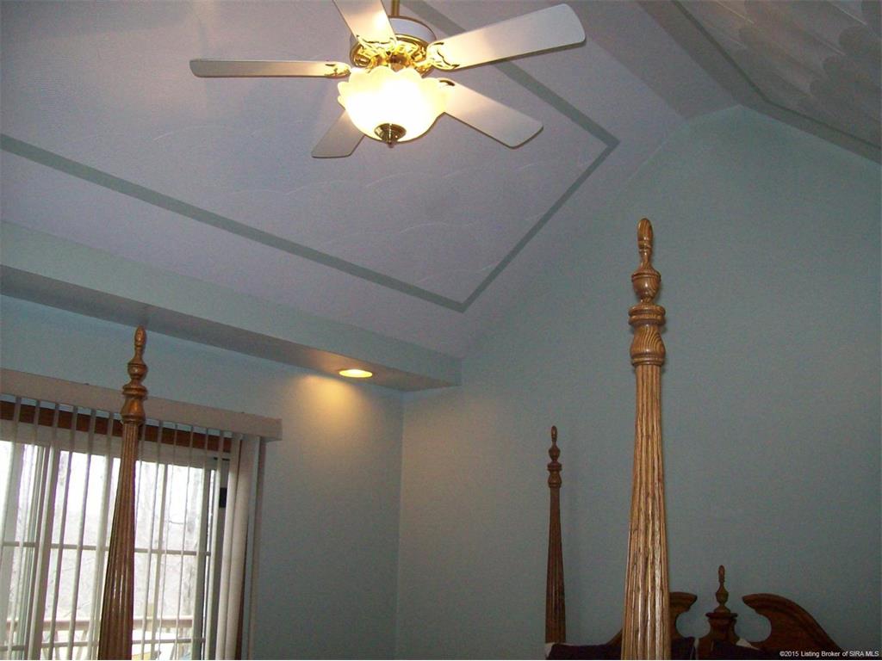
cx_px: 441
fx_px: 917
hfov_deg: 51.4
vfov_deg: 39.7
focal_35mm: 36
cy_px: 330
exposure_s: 1/64
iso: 200
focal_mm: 6
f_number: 2.7
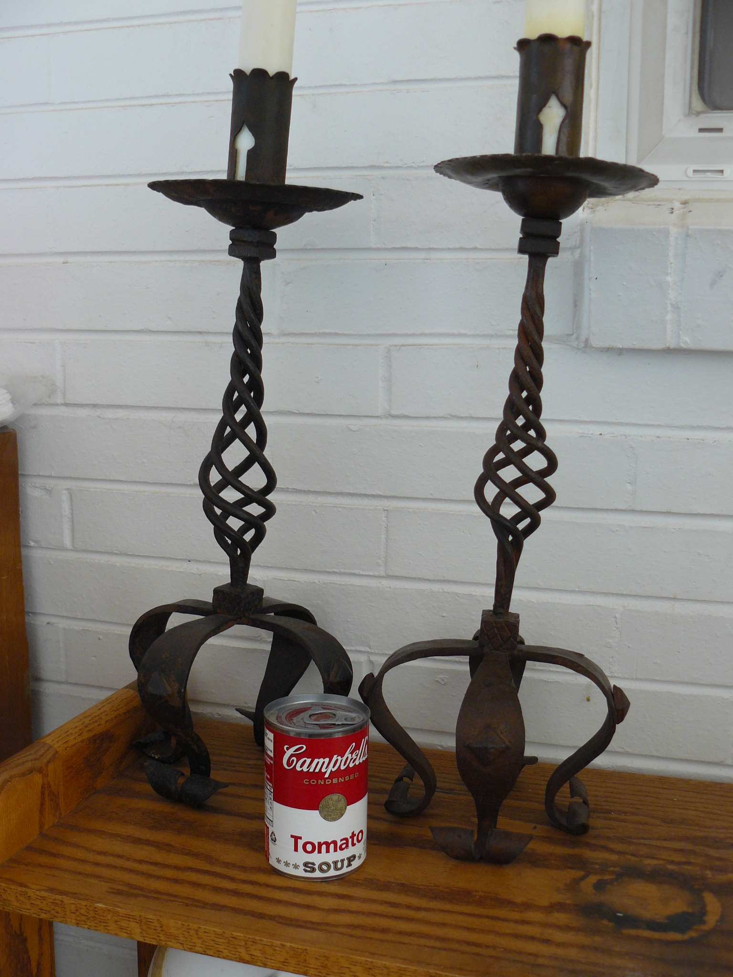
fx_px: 1016
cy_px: 488
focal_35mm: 36
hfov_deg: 39.7
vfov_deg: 51.4
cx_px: 366
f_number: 2.8
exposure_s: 1/30
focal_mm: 6
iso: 100
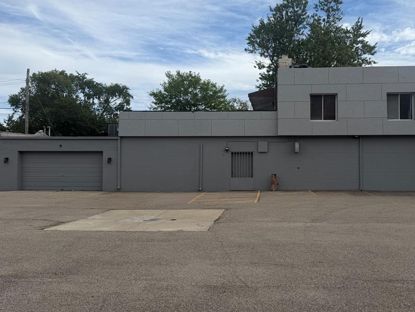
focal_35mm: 31
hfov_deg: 57.9
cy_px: 149
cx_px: 246
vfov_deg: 45.4
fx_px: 372
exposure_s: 1/5319
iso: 80
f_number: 1.78
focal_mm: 6.76
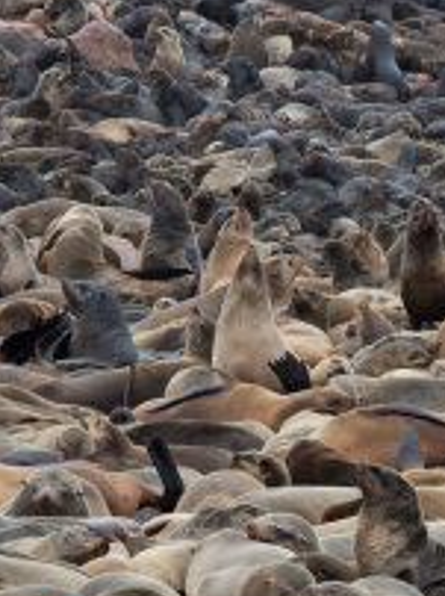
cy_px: 339
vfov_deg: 5.7
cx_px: 330
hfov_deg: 4.2
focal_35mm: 350
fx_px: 6012
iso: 2000
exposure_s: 1/800
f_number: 13
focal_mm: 120
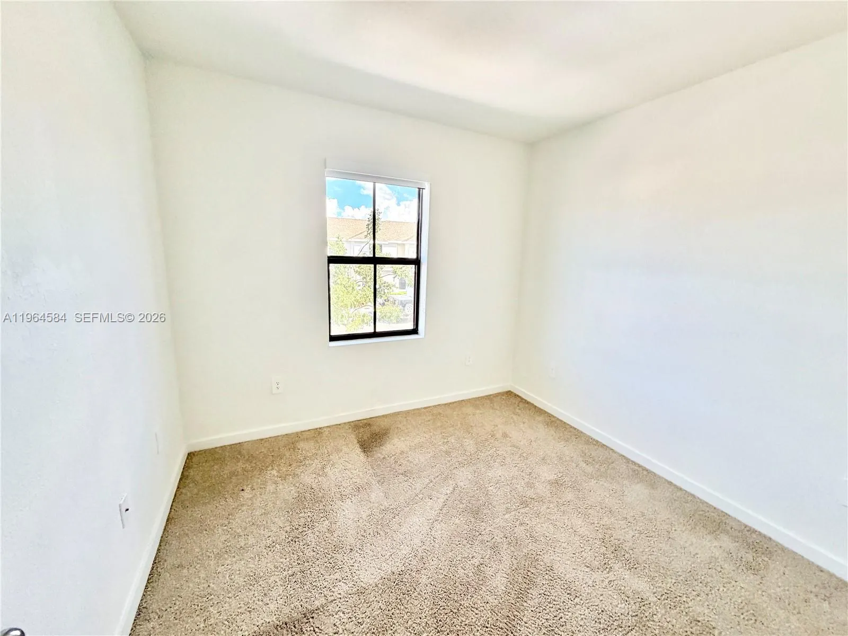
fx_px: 343
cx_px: 424
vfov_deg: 85.7
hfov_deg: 102.1
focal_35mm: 14
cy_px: 318
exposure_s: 1/121
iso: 200
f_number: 2.2
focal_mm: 2.22
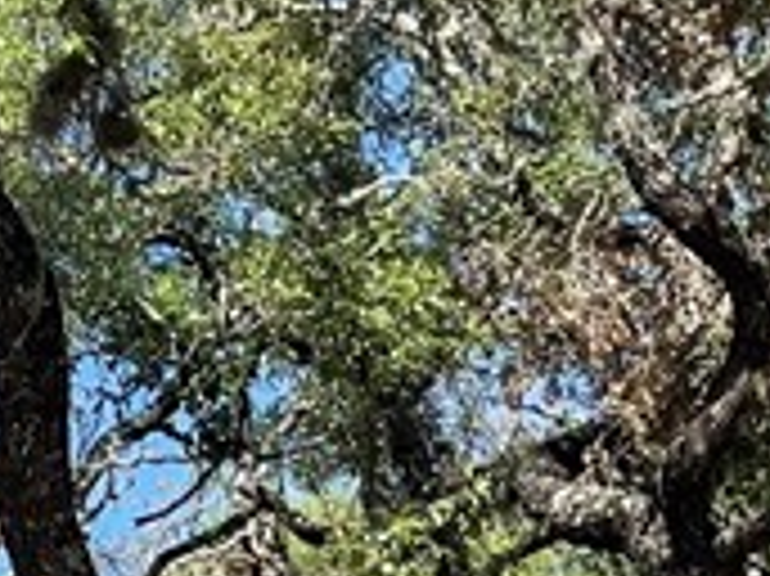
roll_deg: +2.0
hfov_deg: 12.2
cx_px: -315
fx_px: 3468
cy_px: 1138
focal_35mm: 156
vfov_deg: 9.0
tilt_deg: +3.1
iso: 32
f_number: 1.6
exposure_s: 1/2049
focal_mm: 5.1
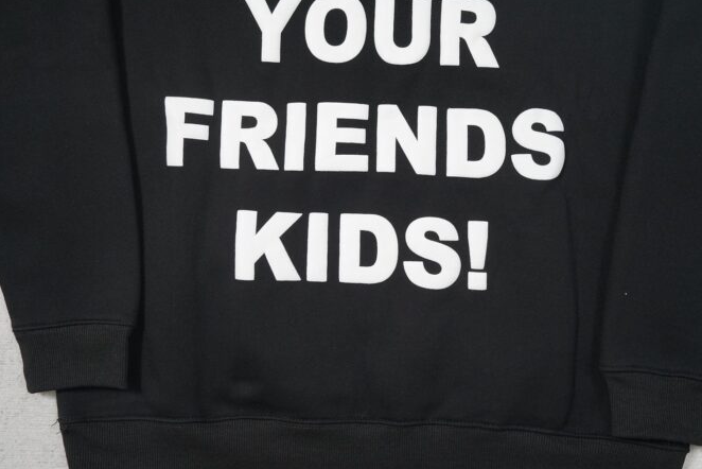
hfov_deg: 51.9
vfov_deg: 36.0
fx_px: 722
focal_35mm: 37
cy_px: 225
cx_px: 352
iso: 1600
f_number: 10
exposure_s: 1/100
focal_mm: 35
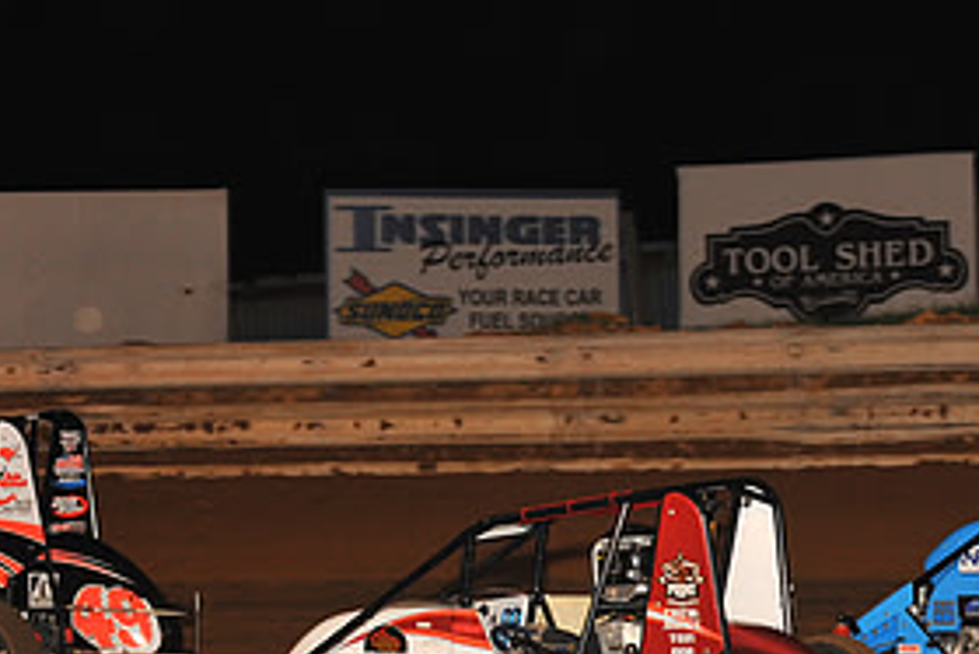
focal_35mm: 207
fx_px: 5632
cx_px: 584
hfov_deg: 9.9
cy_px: 621
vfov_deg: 6.6
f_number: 6.3
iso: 1000
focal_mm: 100
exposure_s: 1/320
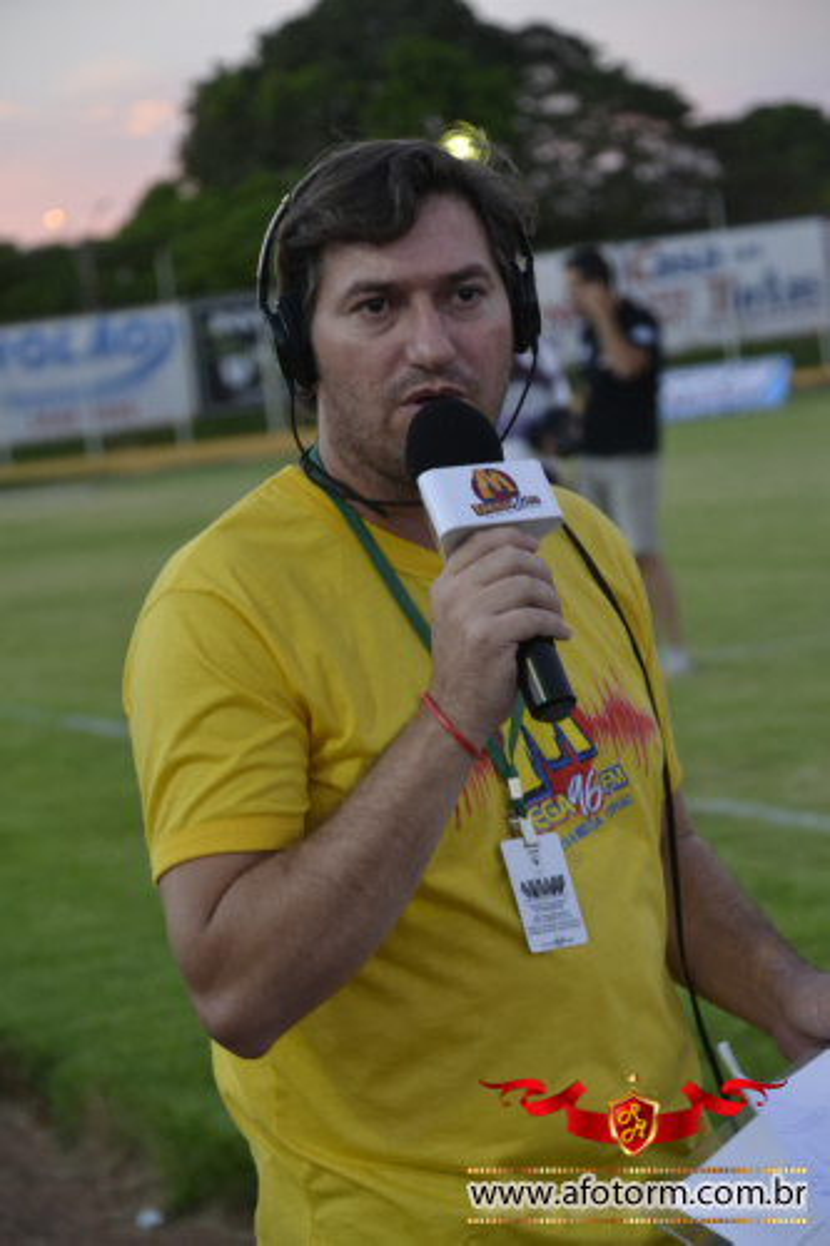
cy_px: 623
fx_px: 4672
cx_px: 415
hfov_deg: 10.2
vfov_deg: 15.2
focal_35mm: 135
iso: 1800
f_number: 5.6
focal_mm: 90
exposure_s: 1/125
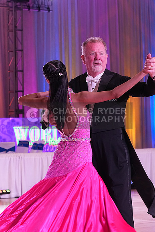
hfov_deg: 9.2
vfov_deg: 13.7
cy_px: 116
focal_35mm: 150
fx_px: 968
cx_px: 78
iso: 3200
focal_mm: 100
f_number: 6.3
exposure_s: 1/250
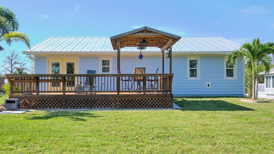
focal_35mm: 35
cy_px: 83
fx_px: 254
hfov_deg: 56.6
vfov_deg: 33.7
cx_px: 136
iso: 400
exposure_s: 1/400
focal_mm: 21.9
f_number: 8
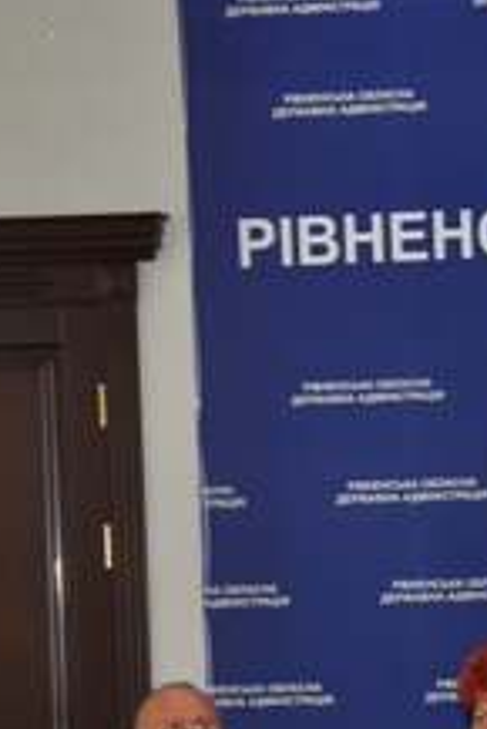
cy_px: 623
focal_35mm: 168
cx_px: 806
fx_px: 3403
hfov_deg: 8.0
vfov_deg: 12.2
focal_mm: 38
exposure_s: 1/60
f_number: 4.5
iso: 200
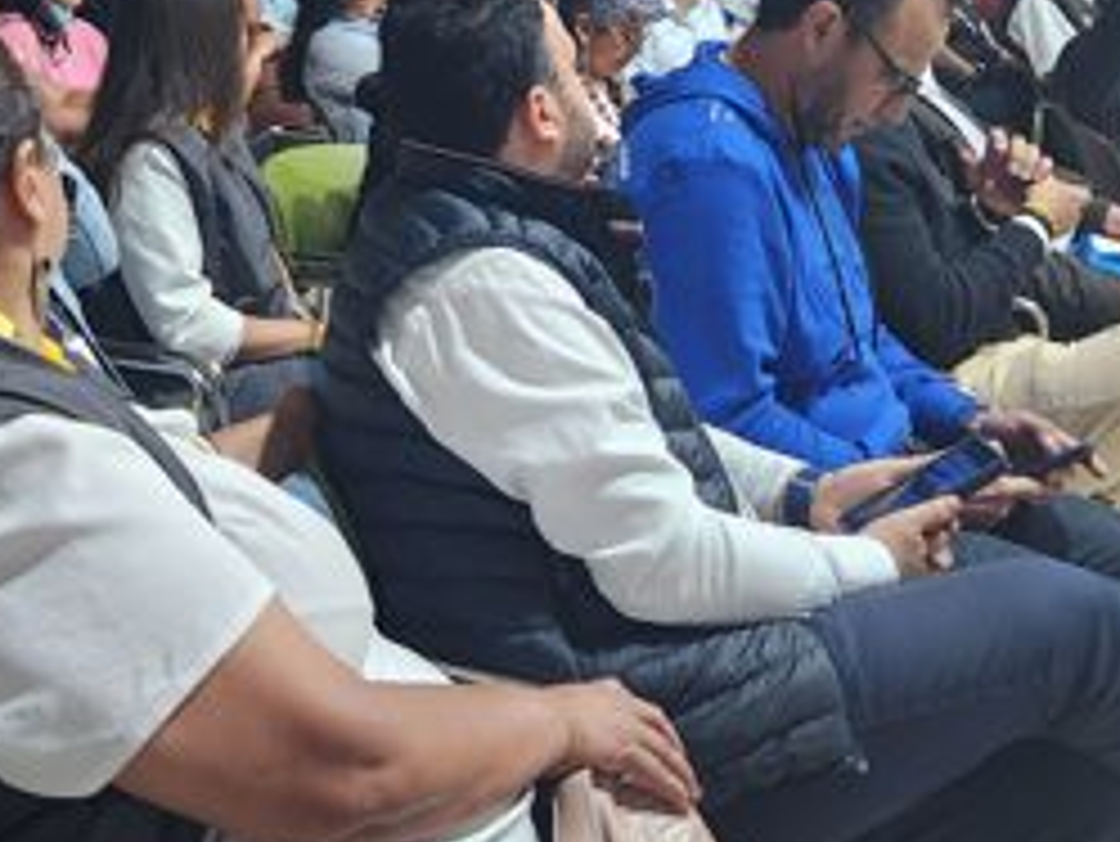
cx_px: 184
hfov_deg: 31.6
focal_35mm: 59
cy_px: 0
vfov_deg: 23.8
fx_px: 1910
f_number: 1.8
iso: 250
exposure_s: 1/120
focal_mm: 5.4
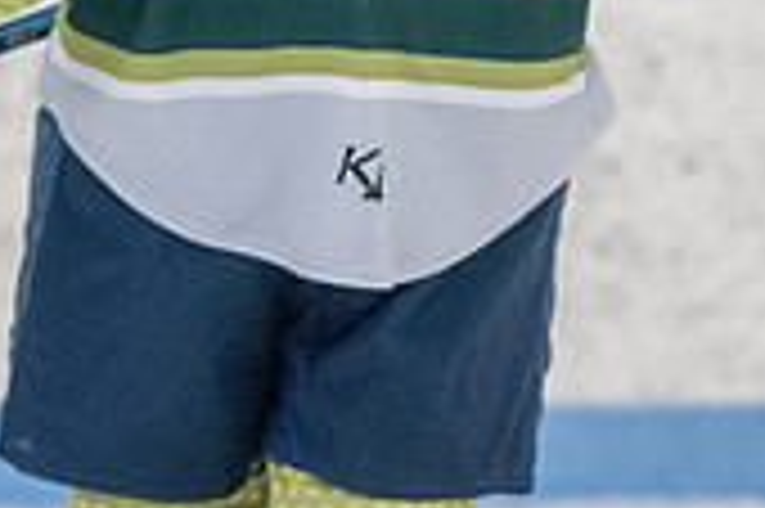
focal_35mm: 845
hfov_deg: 2.4
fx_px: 17939
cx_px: 170
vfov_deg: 1.6
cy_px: -275
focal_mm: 135
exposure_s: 1/800
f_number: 3.5
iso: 2000
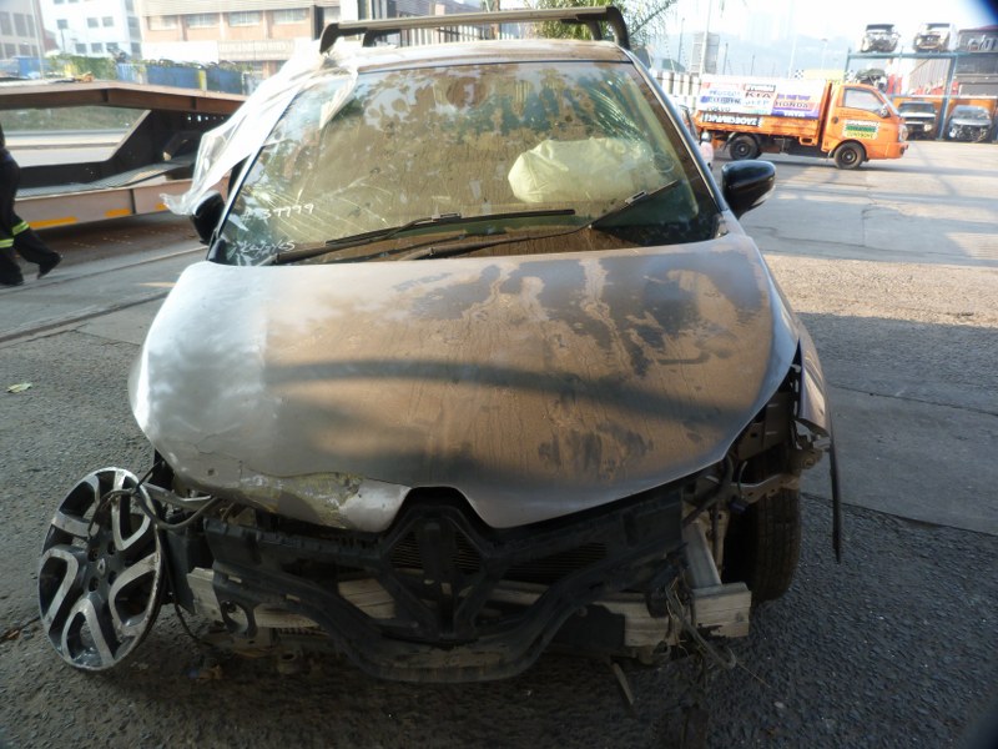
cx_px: 499
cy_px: 374
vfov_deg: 54.9
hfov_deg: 69.4
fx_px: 721
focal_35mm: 25
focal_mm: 4.5
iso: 80
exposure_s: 1/100
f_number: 2.8
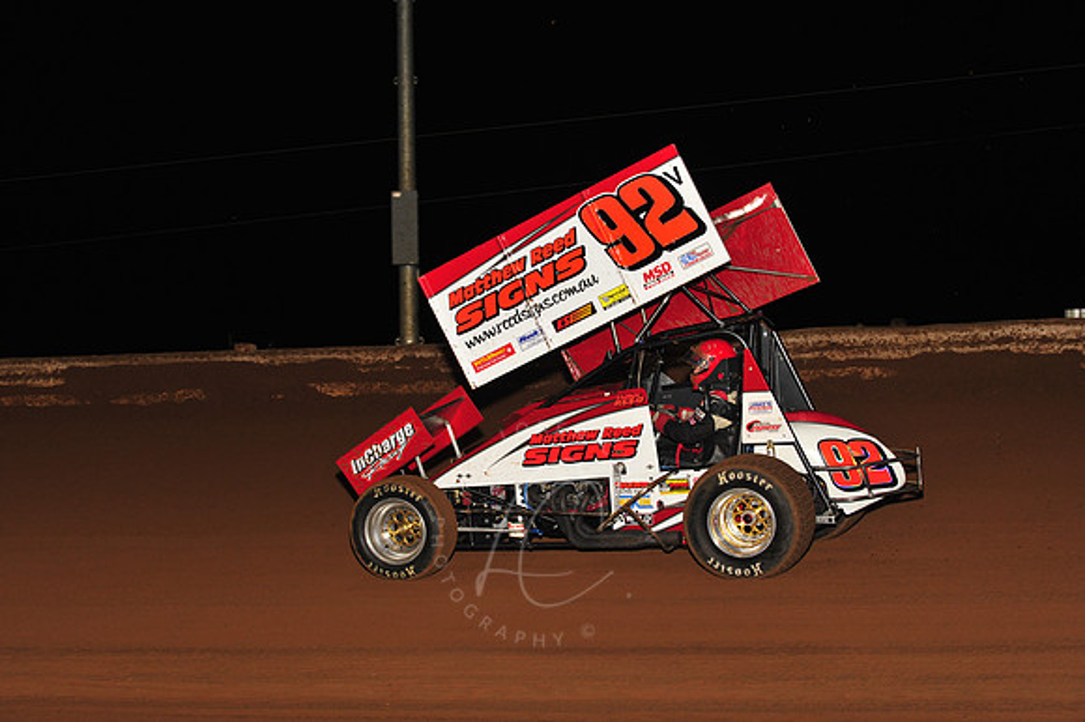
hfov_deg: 25.4
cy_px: 361
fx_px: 2410
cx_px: 542
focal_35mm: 80
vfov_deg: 17.0
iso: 1000
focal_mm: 80
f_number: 7.1
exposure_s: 1/320
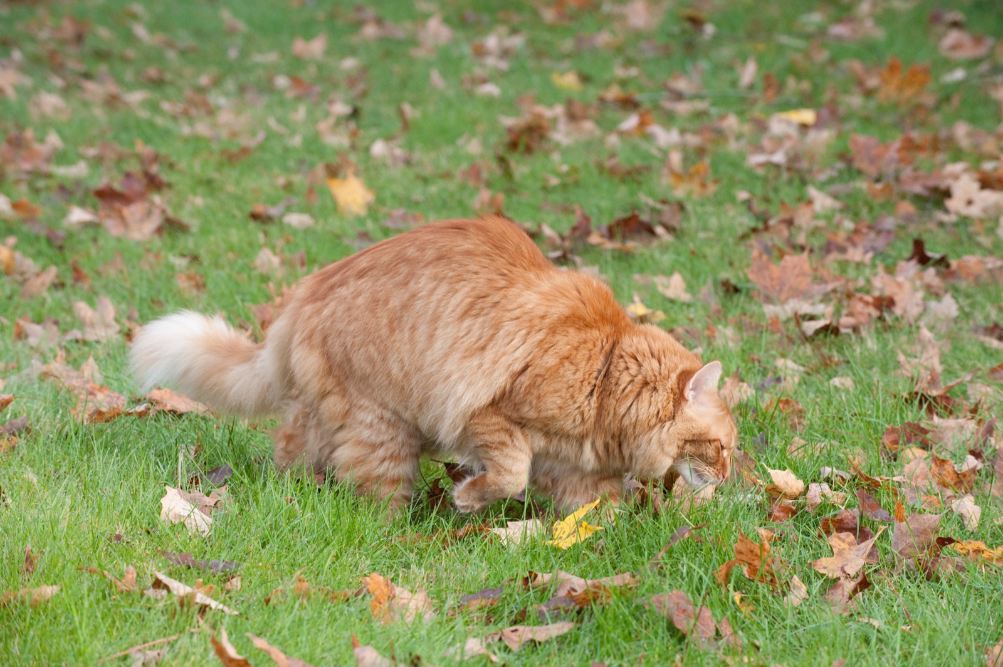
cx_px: 502
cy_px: 334
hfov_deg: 14.7
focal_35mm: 140
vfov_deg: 9.8
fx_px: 3897
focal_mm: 140
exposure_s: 1/320
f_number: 8
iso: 2000
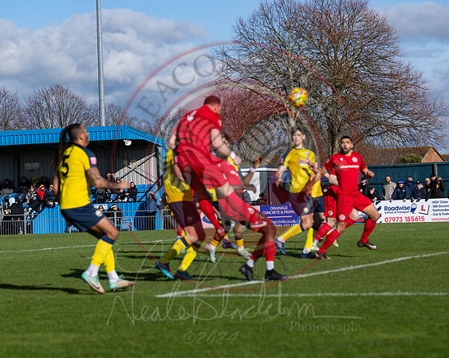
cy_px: 134
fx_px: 1784
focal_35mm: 134
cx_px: 190
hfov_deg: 14.3
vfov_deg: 11.5
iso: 400
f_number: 4
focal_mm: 87
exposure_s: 1/12800
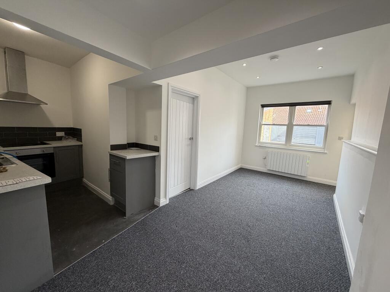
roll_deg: -2.5
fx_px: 158
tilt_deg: -7.5
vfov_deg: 85.7
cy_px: 146
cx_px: 195
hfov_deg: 102.1
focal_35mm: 14
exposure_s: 1/121
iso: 200
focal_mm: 2.22
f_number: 2.2
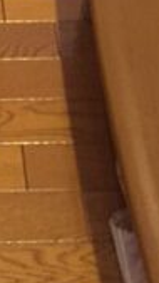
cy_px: -234
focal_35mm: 120
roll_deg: -0.1
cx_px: -84
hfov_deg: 9.8
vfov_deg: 15.3
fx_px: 900
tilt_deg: -38.8
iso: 250
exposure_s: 1/15
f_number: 2.2
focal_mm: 4.15
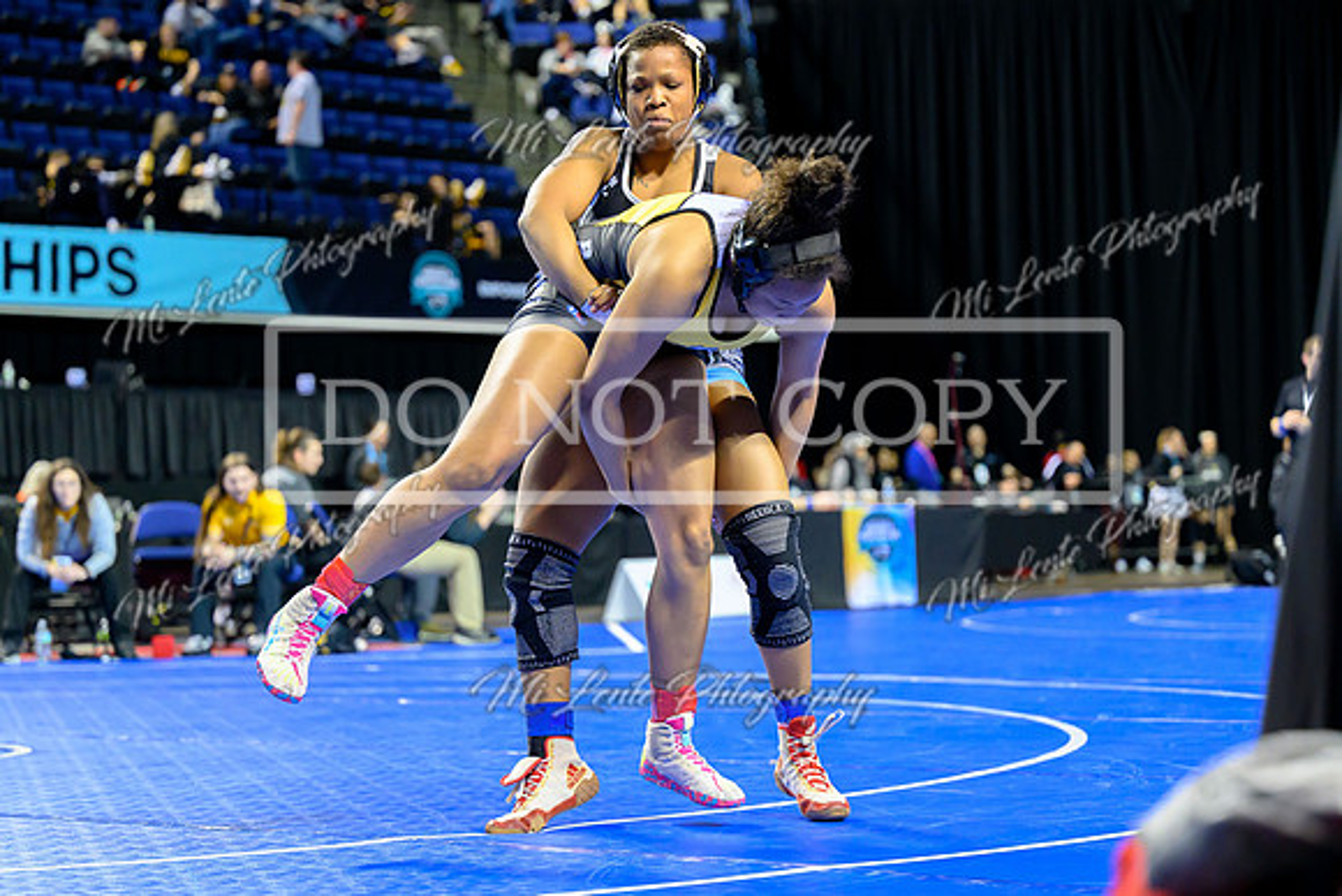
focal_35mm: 84
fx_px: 3122
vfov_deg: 16.3
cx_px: 637
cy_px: 466
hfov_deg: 24.3
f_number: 2.8
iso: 3200
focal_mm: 73
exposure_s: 1/800
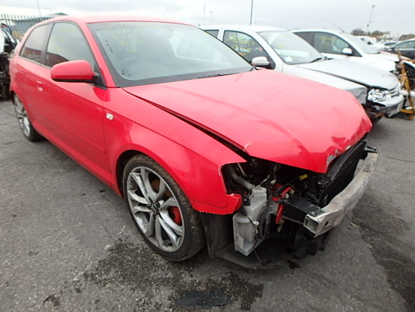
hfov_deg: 79.0
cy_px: 156
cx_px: 208
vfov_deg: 63.4
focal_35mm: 21
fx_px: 252
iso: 200
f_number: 3.5
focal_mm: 3.7
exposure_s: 1/60
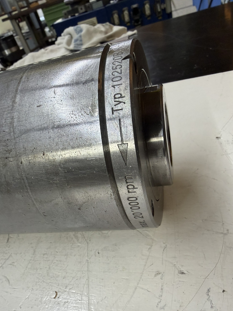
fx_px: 224
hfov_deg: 54.9
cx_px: 119
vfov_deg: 69.4
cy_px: 161
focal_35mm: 25
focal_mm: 2.22
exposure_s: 1/50
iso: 160
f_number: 2.2
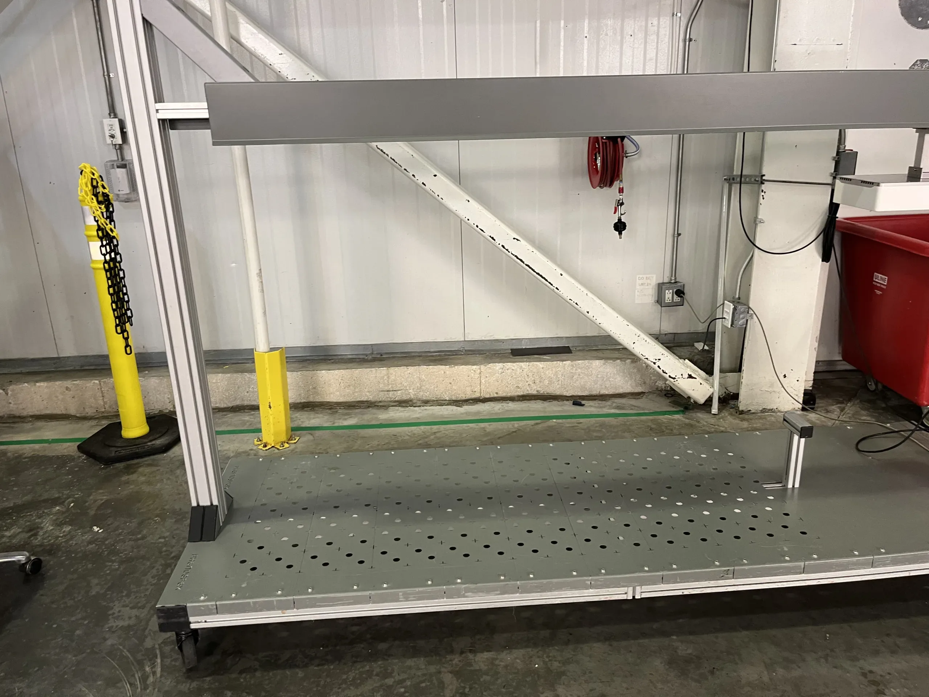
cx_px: 464
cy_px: 348
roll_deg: +1.9
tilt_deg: -19.2
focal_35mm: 26
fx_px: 698
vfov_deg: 53.1
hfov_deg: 67.3
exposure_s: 1/60
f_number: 1.6
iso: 160
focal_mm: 5.1
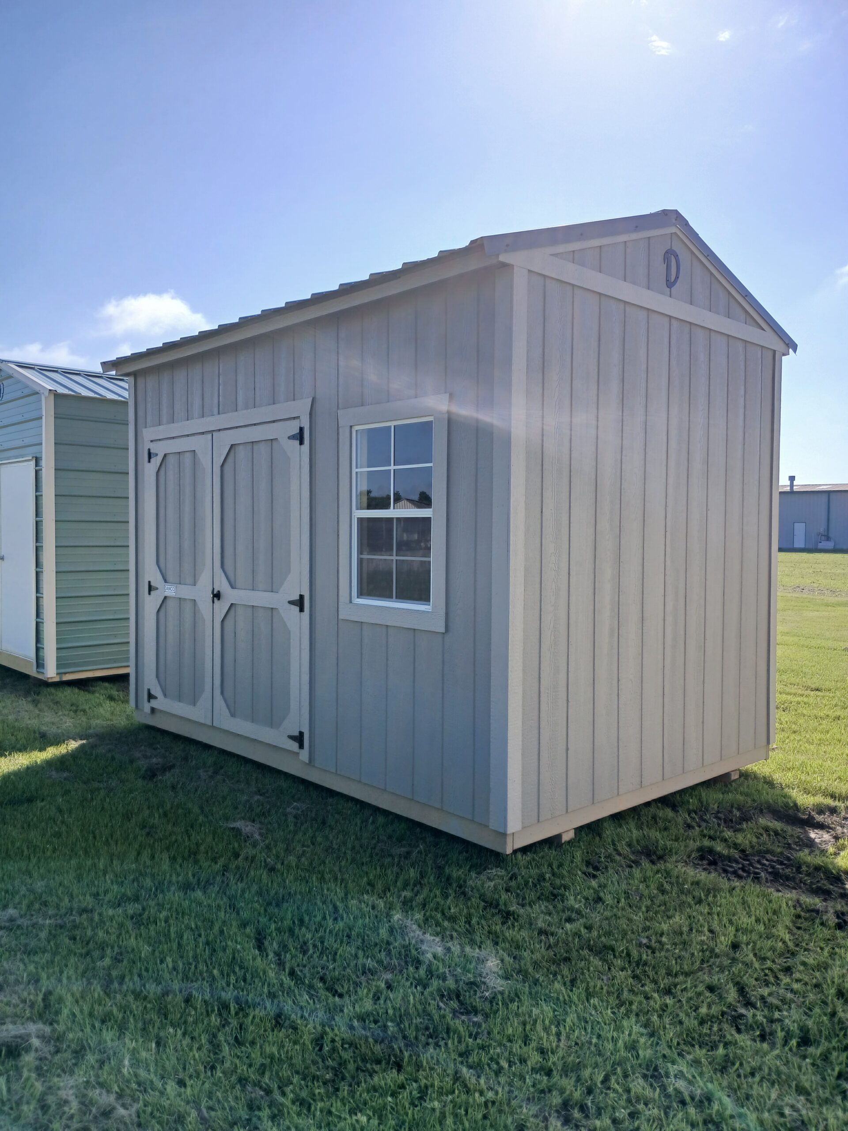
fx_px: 849
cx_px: 424
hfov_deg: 53.1
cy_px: 566
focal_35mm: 26
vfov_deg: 67.3
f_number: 1.8
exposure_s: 1/791
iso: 20
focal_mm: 3.98
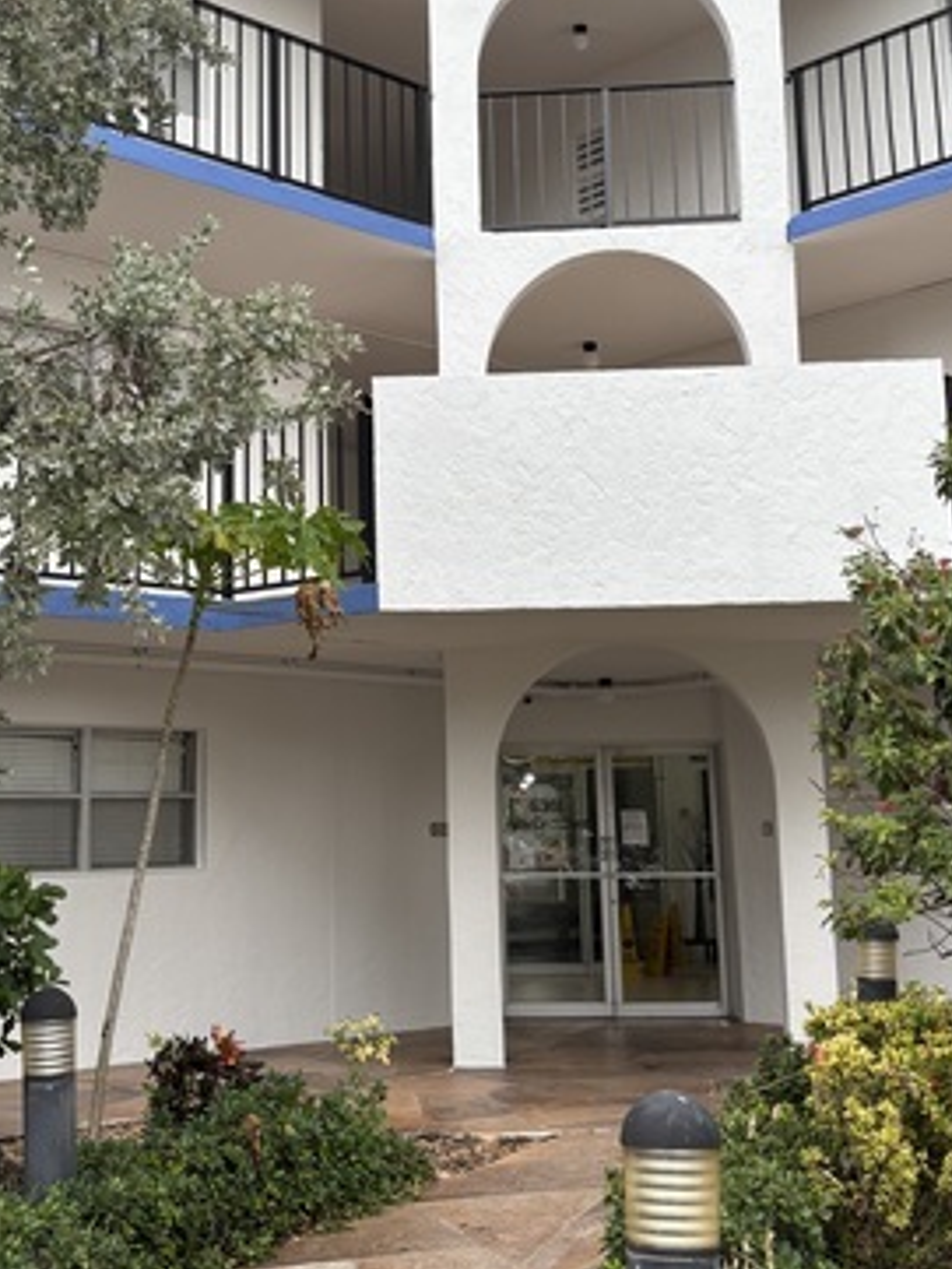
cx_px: 393
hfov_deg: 30.2
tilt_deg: +9.3
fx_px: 1759
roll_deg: +0.4
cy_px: 494
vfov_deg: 39.4
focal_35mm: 48
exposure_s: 1/121
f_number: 1.6
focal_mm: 5.96
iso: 40
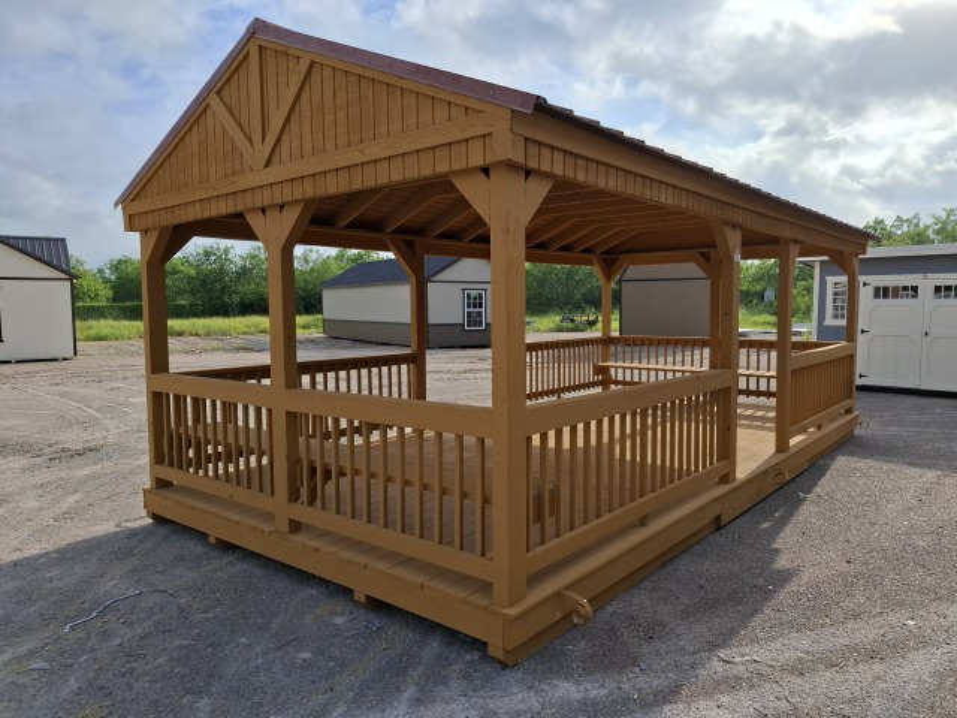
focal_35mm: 23
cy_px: 359
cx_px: 478
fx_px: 636
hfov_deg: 73.9
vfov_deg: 58.9
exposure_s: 1/2273
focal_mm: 5.54
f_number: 1.8
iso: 50
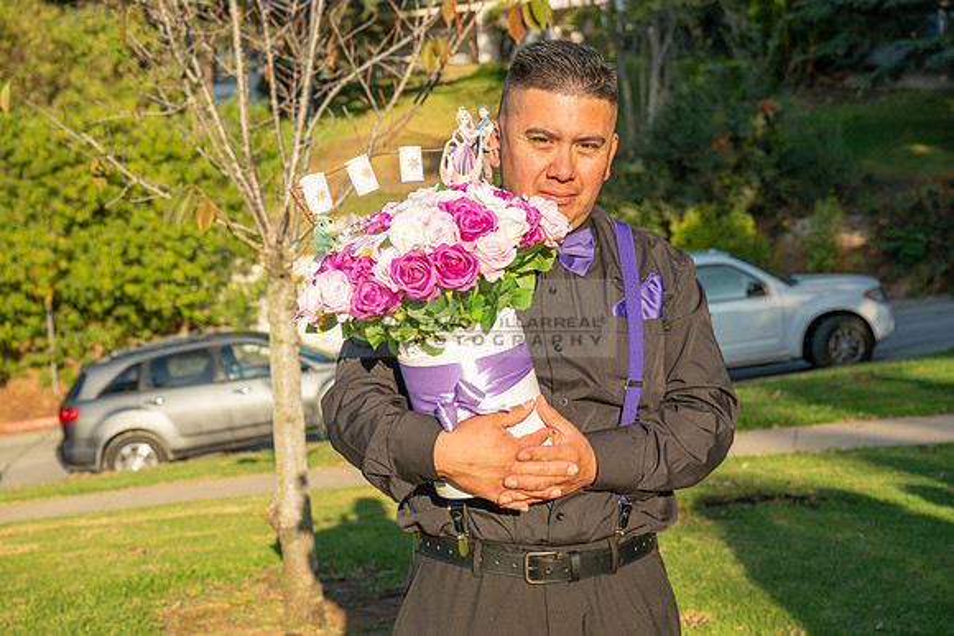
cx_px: 477
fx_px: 1590
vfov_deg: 22.6
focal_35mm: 60
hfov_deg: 33.4
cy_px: 318
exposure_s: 1/640
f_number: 6.3
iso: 200
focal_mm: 60
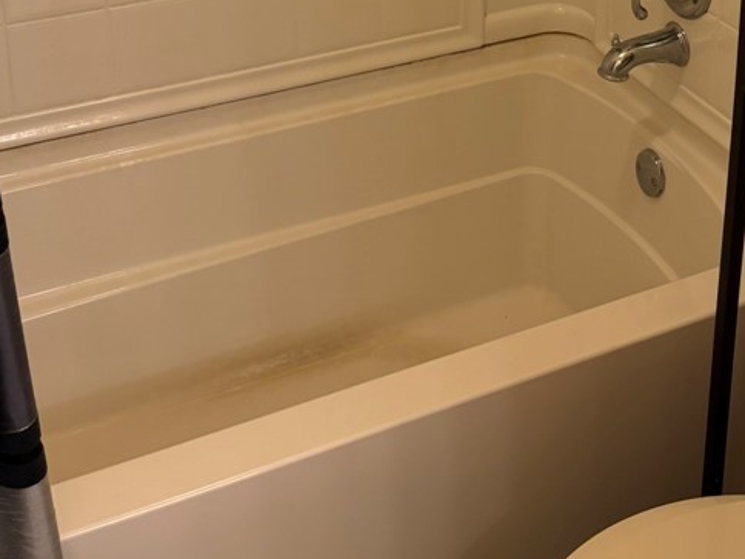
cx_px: 505
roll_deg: -0.1
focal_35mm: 55
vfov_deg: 23.5
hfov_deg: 34.6
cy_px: -165
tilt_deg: -15.4
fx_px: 1184
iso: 160
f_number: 1.6
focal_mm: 5.96
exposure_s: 1/60
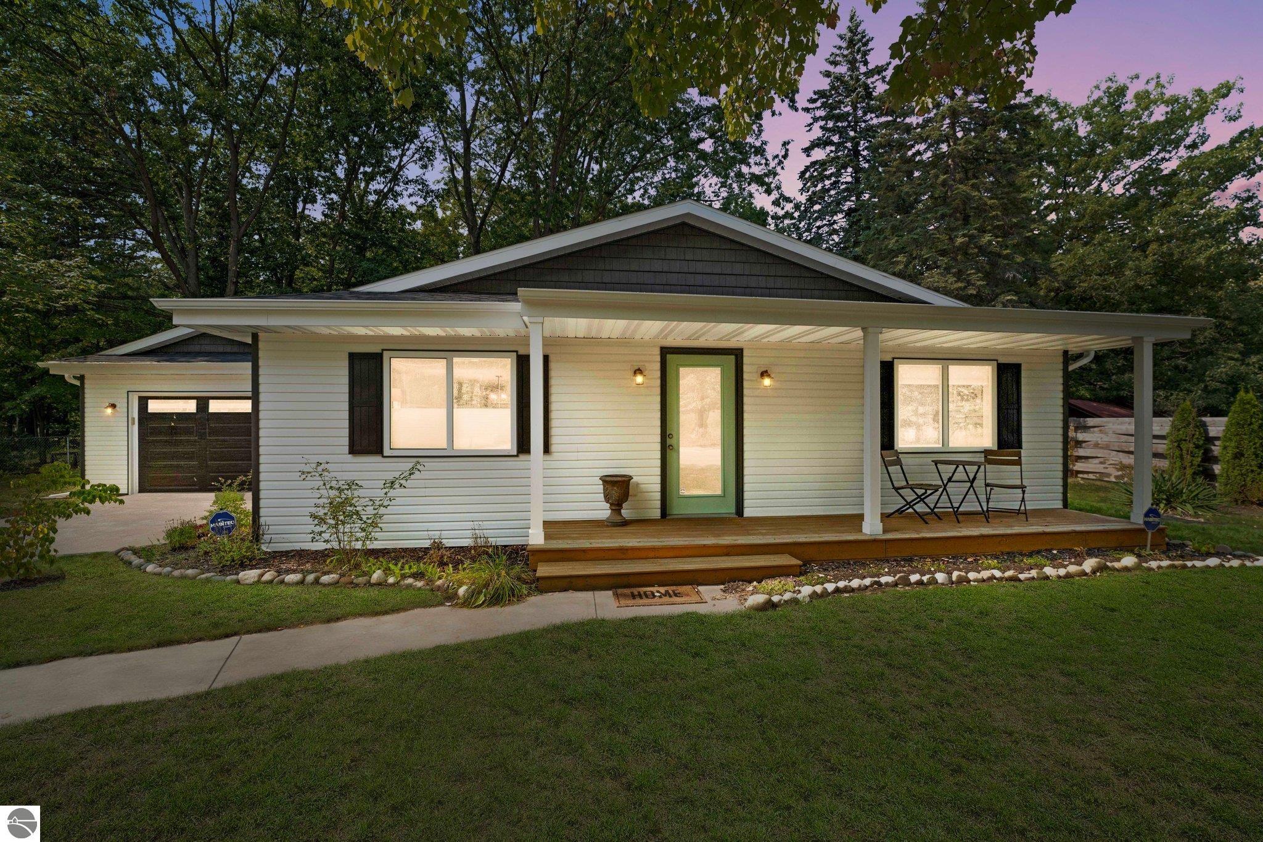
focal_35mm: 14
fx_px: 491
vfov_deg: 81.2
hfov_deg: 104.3
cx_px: 632
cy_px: 421
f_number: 7.1
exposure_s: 1/800
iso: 800
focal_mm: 14
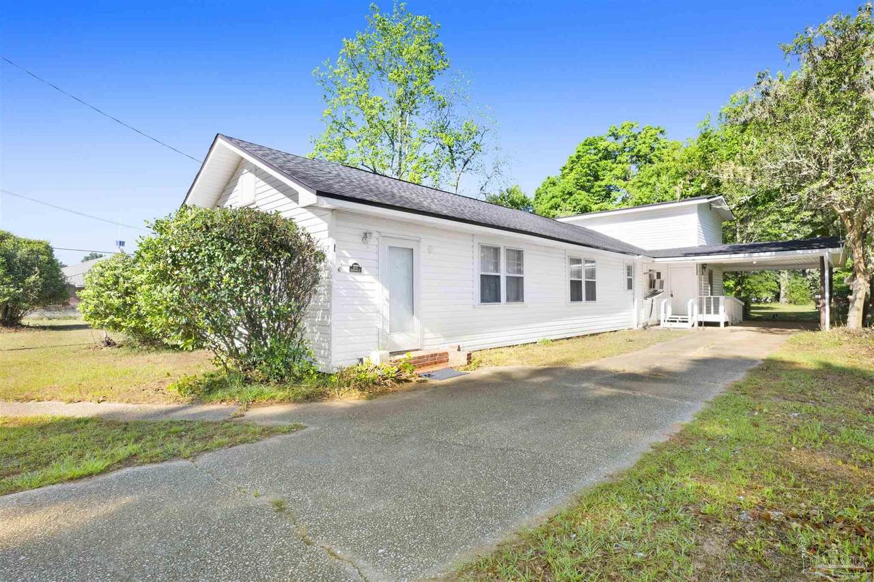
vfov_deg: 68.9
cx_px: 437
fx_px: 425
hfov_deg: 91.6
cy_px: 291
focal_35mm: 18
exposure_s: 1/125
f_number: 11
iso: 400
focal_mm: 17.5
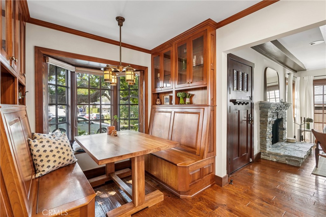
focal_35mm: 16
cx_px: 163
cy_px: 108
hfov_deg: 96.7
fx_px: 145
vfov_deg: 73.8
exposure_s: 1/6
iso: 400
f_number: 8
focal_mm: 16
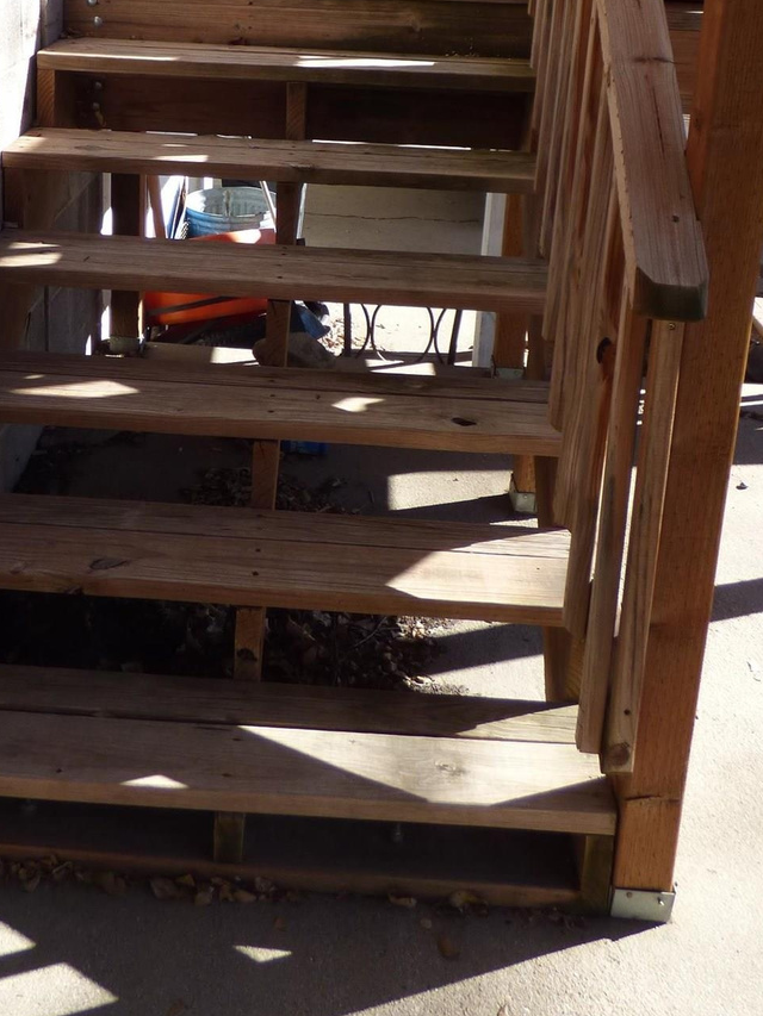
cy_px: 169
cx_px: 336
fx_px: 1058
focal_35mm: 36
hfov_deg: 39.6
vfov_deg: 47.8
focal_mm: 3.58
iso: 100
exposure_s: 1/400
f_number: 2.8
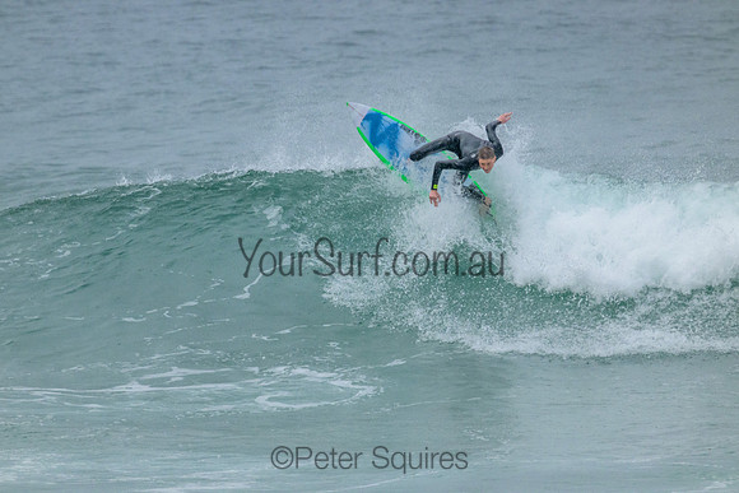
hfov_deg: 2.6
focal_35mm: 800
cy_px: 246
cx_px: 370
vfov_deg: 1.7
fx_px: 16425
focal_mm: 800
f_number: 11
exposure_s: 1/1600
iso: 4000
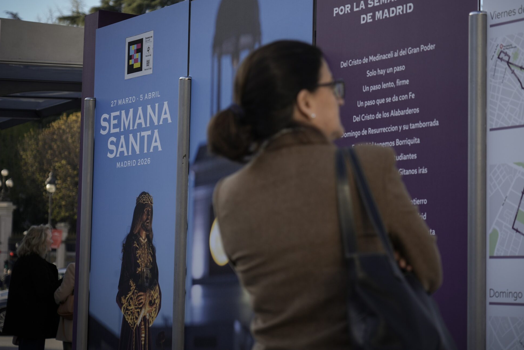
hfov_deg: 22.1
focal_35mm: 92
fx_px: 1339
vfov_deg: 14.9
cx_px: 324
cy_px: 143
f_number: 4
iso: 125
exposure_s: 1/500
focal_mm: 70
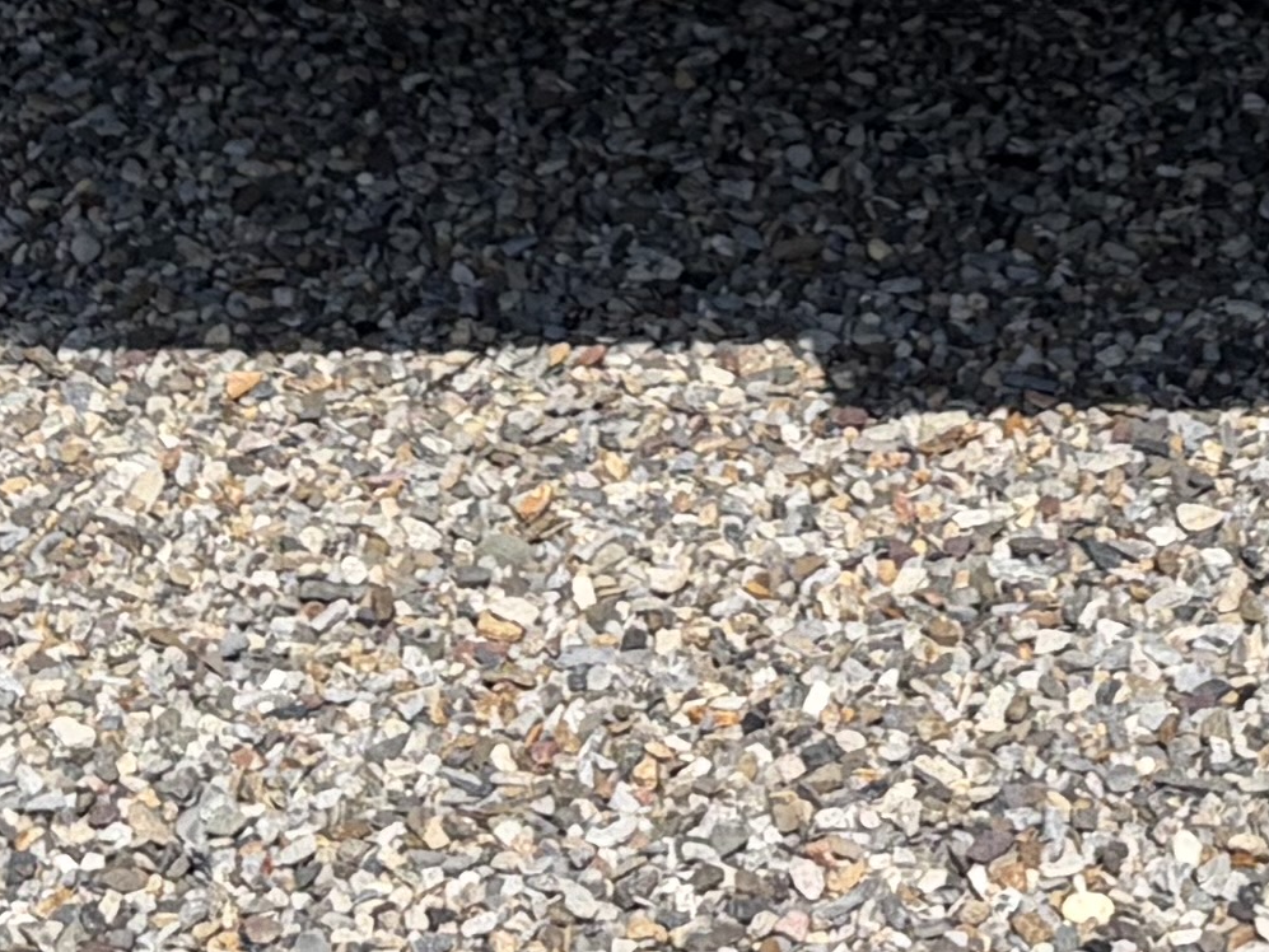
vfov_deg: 9.2
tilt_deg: -16.8
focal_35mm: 149
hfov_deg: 13.2
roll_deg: +2.4
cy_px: -1125
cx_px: 922
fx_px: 5463
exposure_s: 1/7813
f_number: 1.6
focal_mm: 5.96
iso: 64
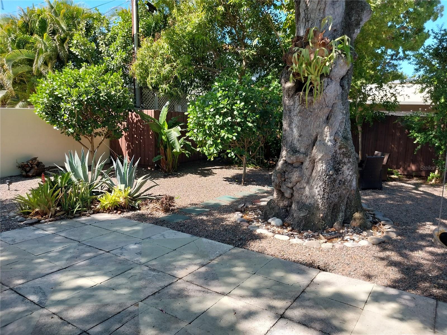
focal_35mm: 26
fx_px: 336
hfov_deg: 67.3
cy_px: 168
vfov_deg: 53.1
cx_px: 224
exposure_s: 1/248
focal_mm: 4
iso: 20
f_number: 1.8
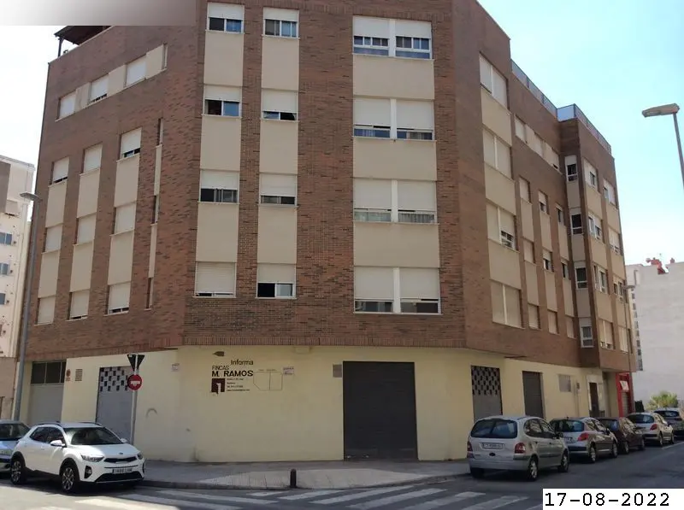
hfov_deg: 55.4
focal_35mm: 33
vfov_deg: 42.8
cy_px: 255
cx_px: 342
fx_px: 651
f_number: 2.4
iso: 32
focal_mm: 3.3
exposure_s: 1/1059
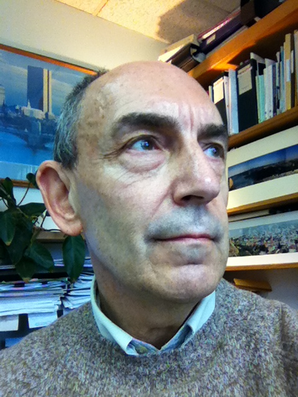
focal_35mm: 35
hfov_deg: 40.7
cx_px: 149
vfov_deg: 52.6
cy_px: 198
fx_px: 402
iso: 125
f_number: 2.4
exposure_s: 1/30
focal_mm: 3.85
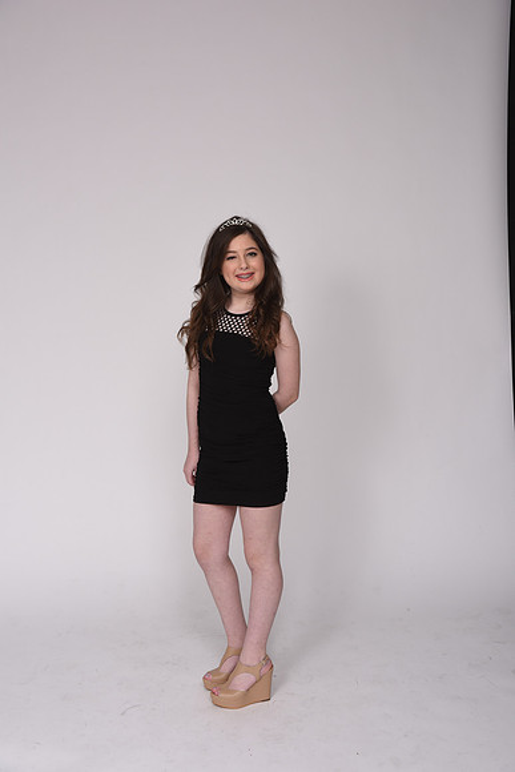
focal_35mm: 44
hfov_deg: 30.5
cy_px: 386
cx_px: 258
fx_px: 944
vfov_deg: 44.5
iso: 160
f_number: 13
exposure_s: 1/160
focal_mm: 44
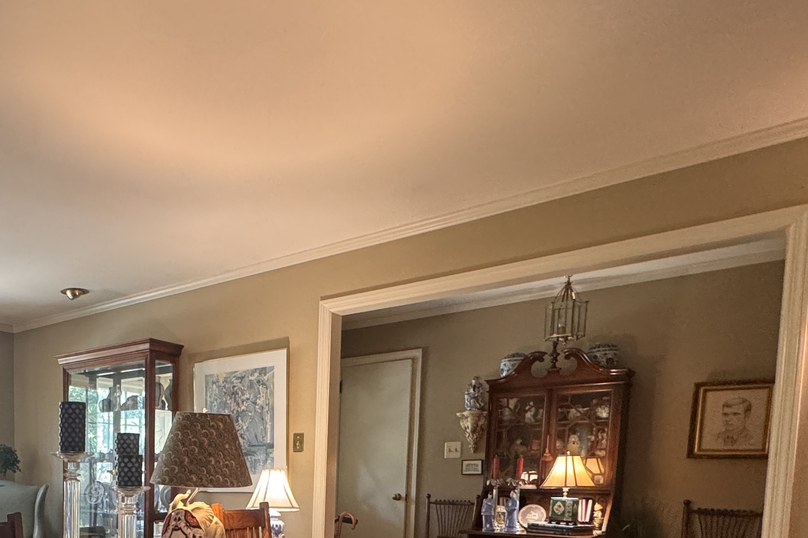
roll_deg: -0.5
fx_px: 673
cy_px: 534
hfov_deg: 55.7
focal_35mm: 30
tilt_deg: -6.3
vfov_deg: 38.8
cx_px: 119
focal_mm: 2.22
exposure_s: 1/60
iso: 500
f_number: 2.2
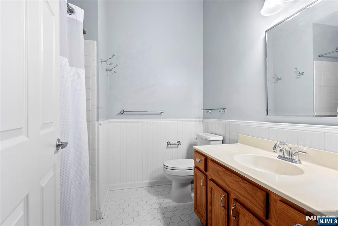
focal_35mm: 16
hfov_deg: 96.7
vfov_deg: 73.8
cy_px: 113
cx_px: 169
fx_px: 150
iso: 250
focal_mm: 16
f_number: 9
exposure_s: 1
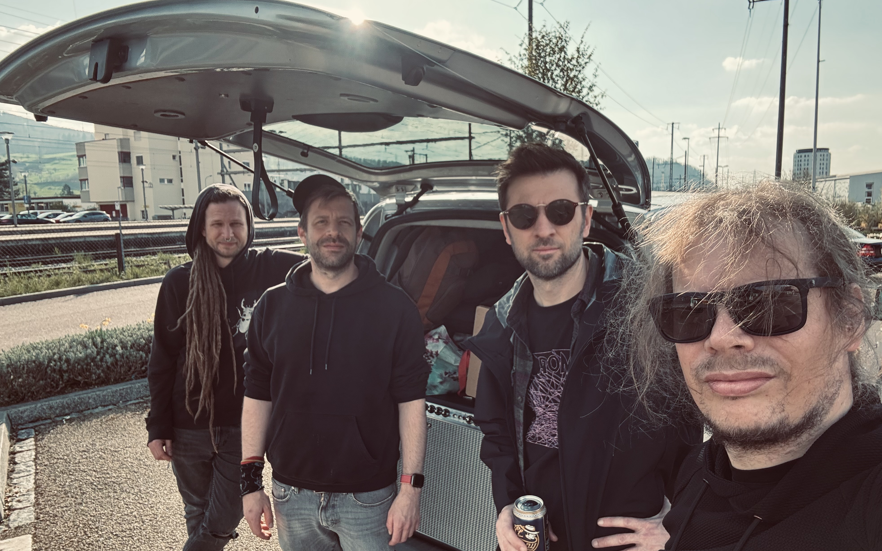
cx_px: 445
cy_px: 284
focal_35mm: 25
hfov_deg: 72.5
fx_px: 601
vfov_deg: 49.3
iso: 25
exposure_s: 1/392
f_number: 1.9
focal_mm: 2.69
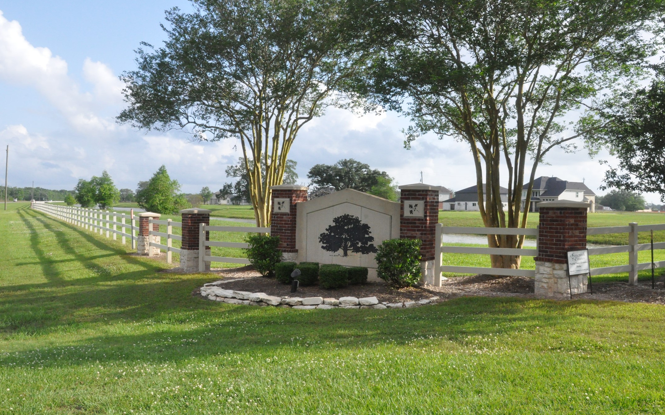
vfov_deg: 38.8
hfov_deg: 58.9
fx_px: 589
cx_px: 330
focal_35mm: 33
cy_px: 211
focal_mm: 21
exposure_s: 1/500
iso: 2500
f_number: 22
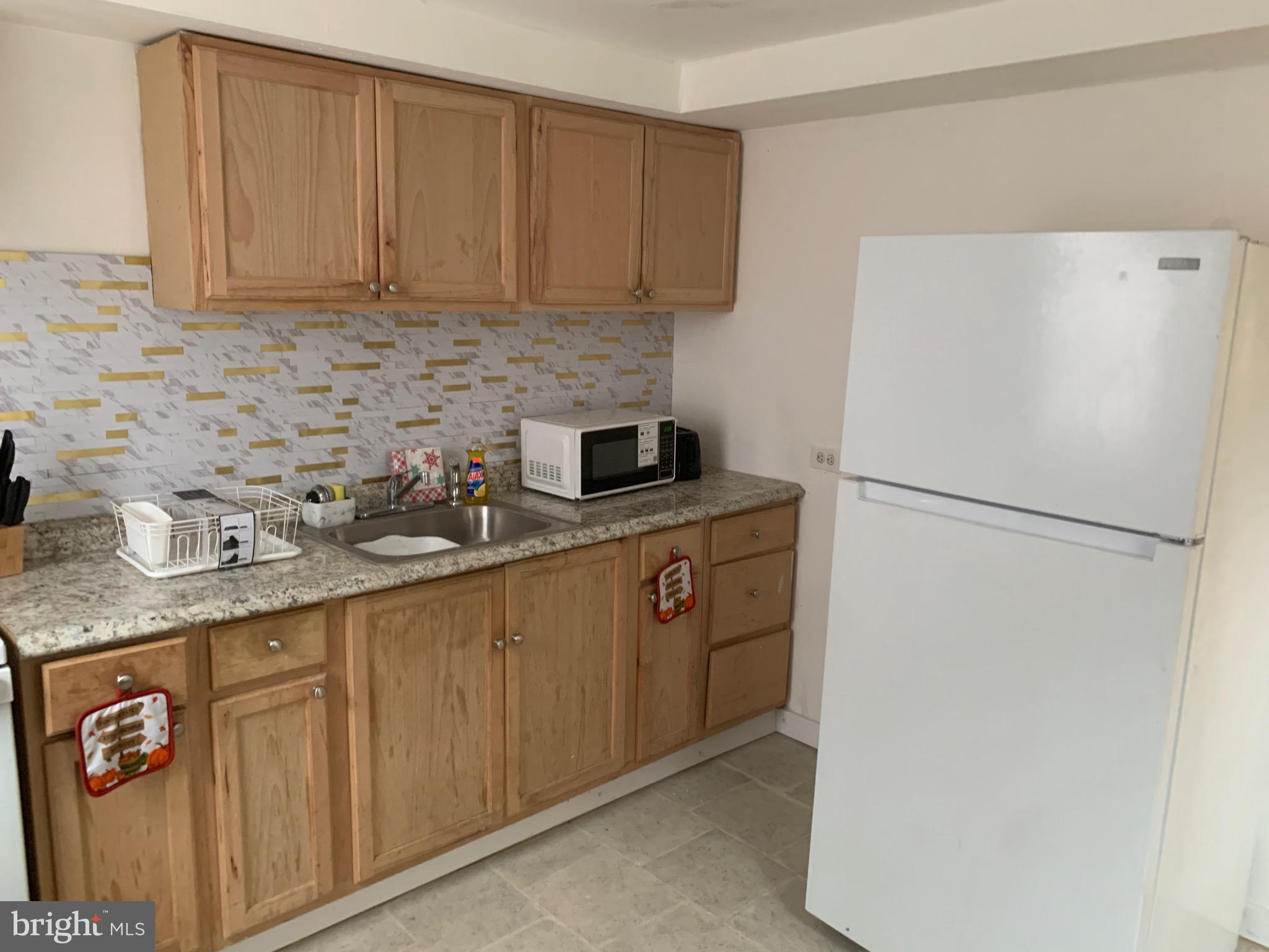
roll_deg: -1.1
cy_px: 476
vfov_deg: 53.1
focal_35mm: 26
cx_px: 634
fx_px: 953
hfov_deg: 67.3
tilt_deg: -8.2
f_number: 1.8
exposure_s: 1/60
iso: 250
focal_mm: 4.25
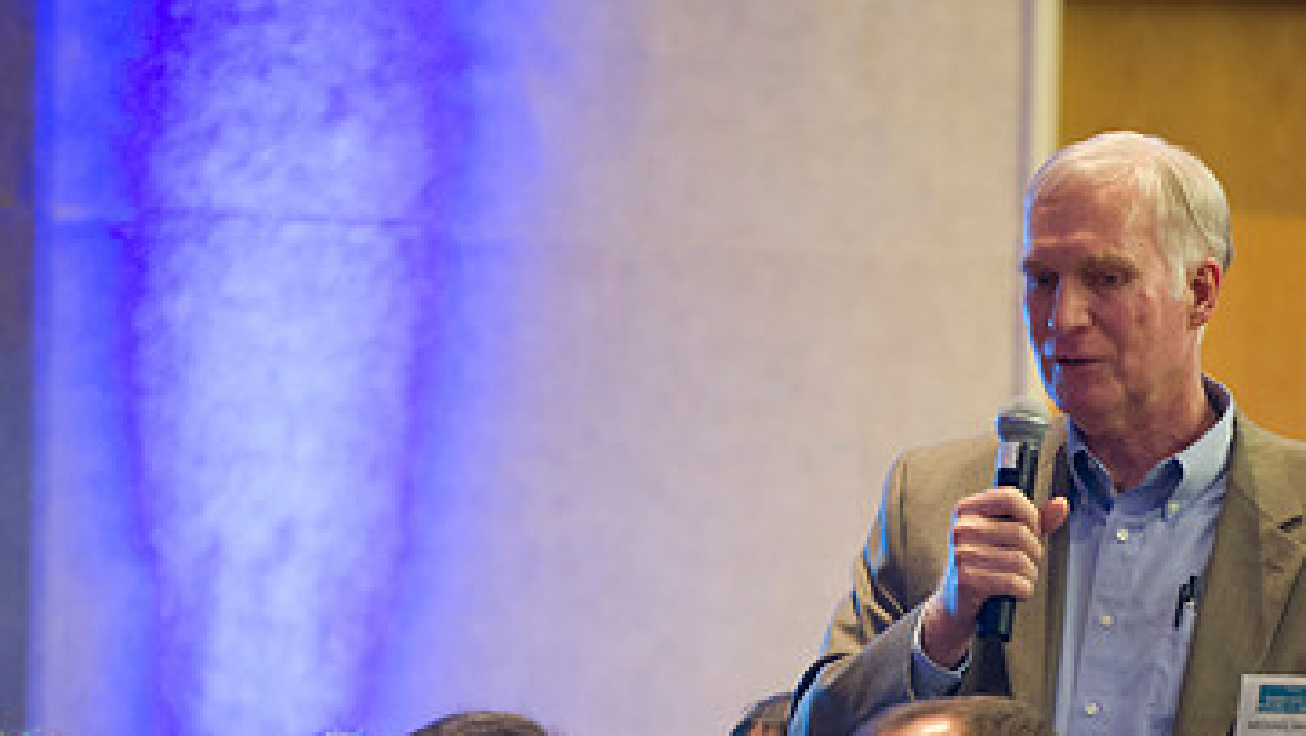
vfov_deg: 3.6
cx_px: 860
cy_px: 620
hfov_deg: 6.4
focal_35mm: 337
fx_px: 11677
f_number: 2.8
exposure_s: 1/40
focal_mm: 200
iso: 2500
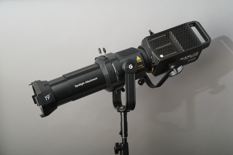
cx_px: 116
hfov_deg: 37.5
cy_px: 78
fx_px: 343
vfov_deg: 25.5
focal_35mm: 53
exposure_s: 1/250
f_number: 8
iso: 160
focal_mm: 35
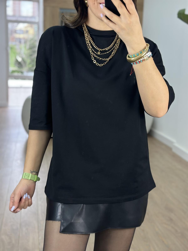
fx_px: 348
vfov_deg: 39.7
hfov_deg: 30.3
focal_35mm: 48
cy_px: 126
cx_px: 94
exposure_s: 1/100
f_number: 1.78
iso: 64
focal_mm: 6.86
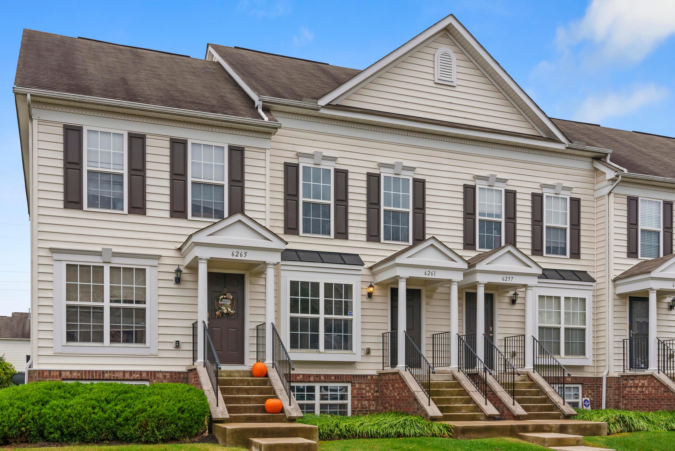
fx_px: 675
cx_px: 338
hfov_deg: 53.1
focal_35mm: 36
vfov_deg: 36.9
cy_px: 226
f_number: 9
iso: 640
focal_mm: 36
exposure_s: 1/200
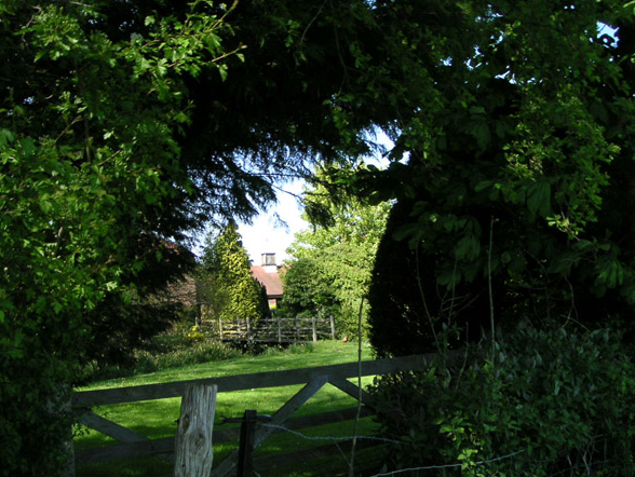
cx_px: 285
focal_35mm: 42
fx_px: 771
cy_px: 245
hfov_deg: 44.7
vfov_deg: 34.4
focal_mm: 6
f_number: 2.8
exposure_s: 1/350
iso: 50
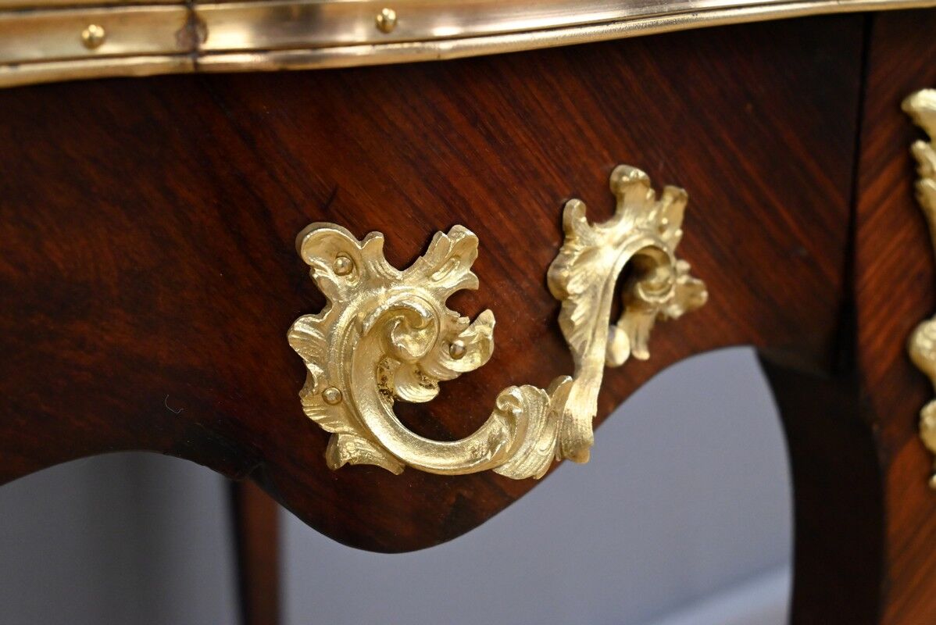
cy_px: 312
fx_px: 1301
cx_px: 468
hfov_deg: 39.6
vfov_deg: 27.0
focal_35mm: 50
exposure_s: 1/125
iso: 5000
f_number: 6.3
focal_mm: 50
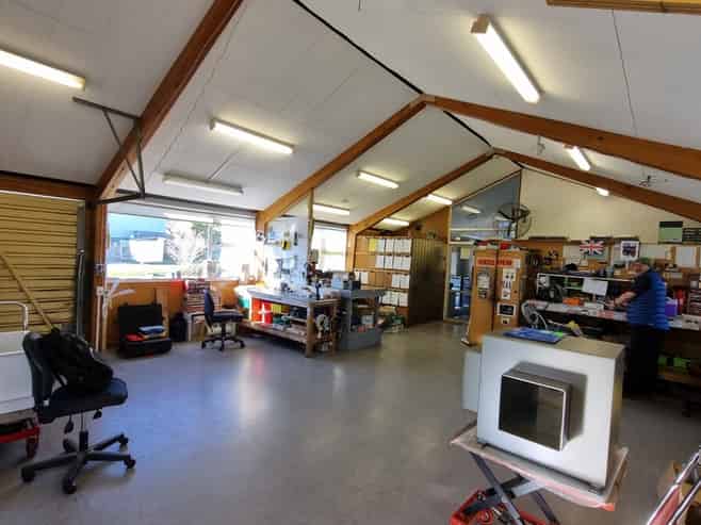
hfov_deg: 106.2
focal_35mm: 13
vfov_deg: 89.9
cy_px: 262
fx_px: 263
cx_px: 350
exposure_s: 1/100
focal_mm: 1.74
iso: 64
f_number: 2.2
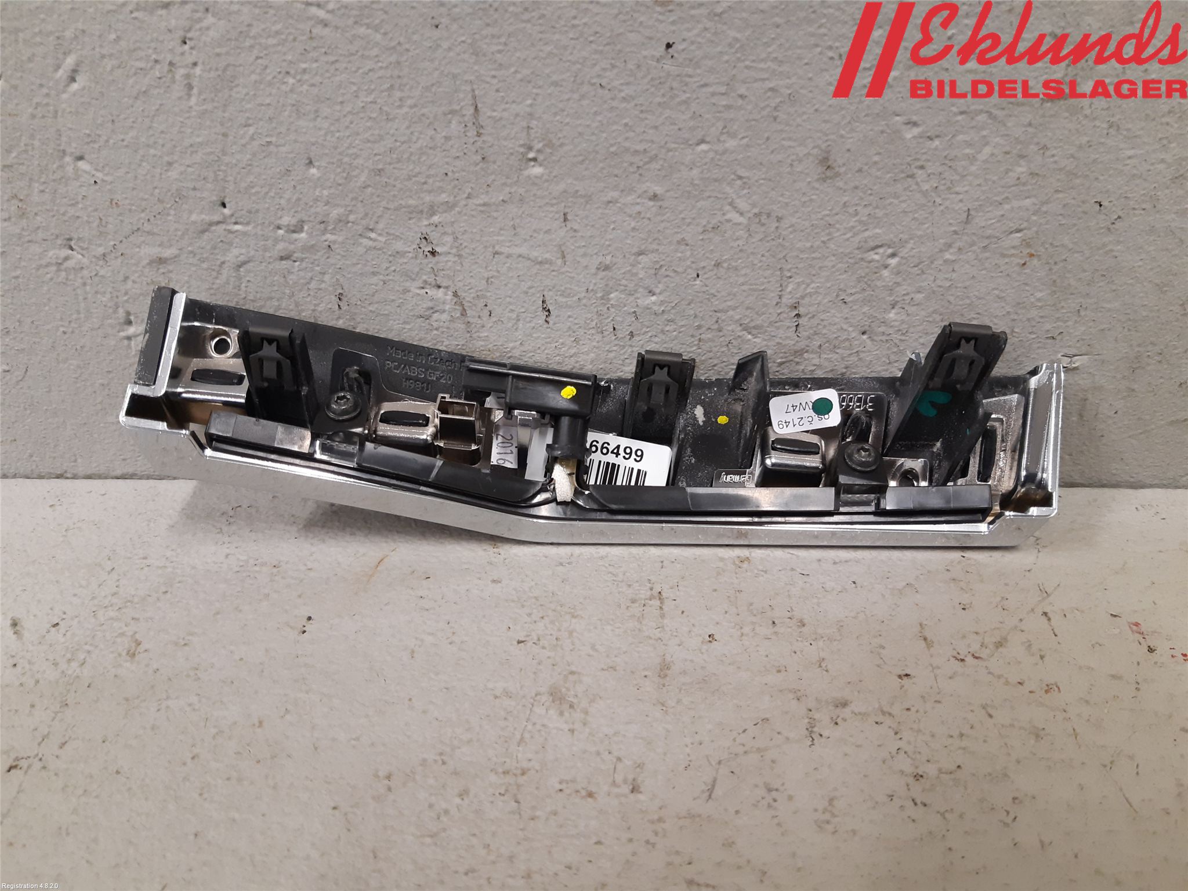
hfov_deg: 67.3
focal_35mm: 26
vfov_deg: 53.1
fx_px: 892
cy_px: 446
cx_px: 594
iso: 200
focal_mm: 3.93
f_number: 1.7
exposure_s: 1/50
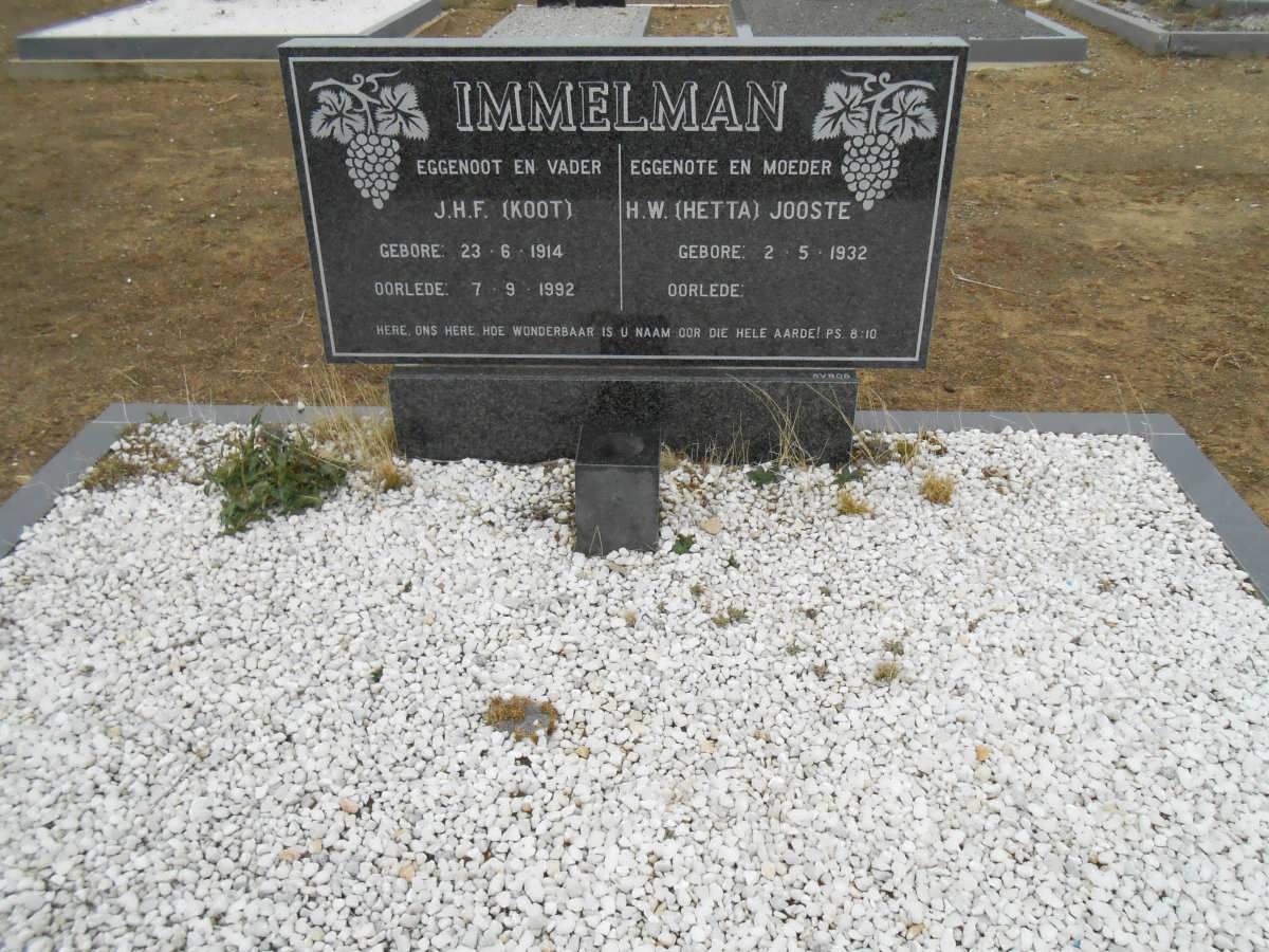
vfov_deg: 46.8
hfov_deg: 60.0
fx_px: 1100
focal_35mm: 30
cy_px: 476
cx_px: 634
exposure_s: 1/250
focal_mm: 5.3
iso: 320
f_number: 3.8
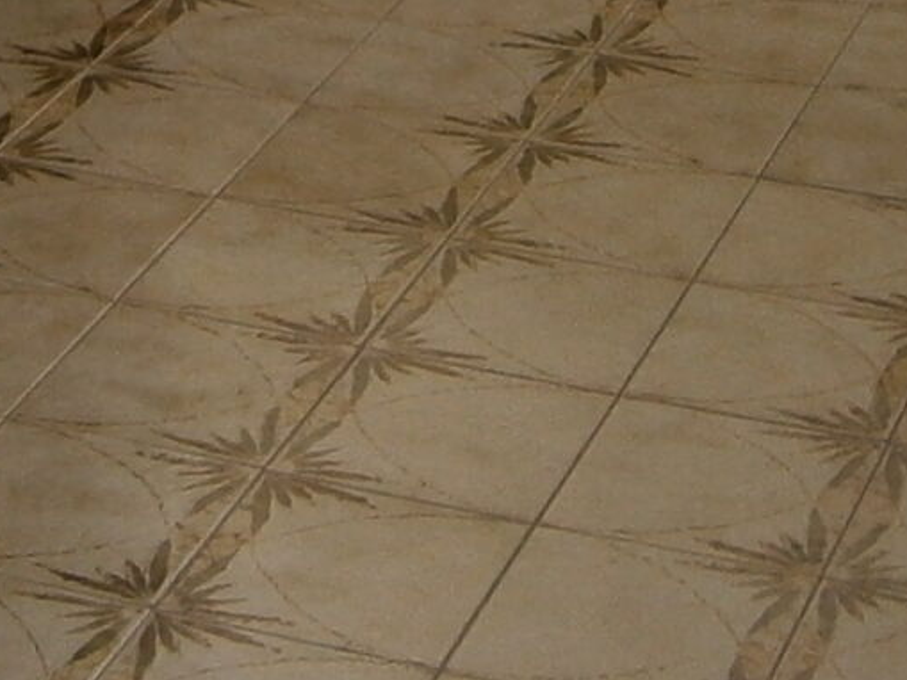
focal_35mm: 143
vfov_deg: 9.9
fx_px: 3748
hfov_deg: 13.7
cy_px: -525
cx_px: 221
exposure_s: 1/30
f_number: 2.8
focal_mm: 4.7
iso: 80
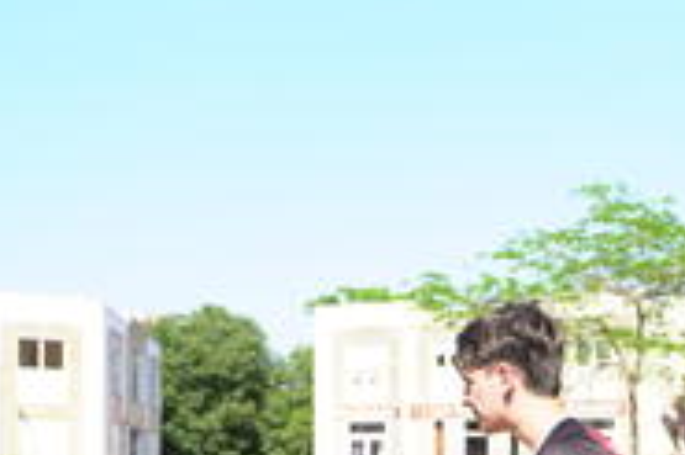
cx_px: 522
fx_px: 1240
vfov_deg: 20.1
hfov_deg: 30.3
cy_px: 475
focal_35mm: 65
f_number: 2.8
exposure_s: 1/8000
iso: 1000
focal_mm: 30.1
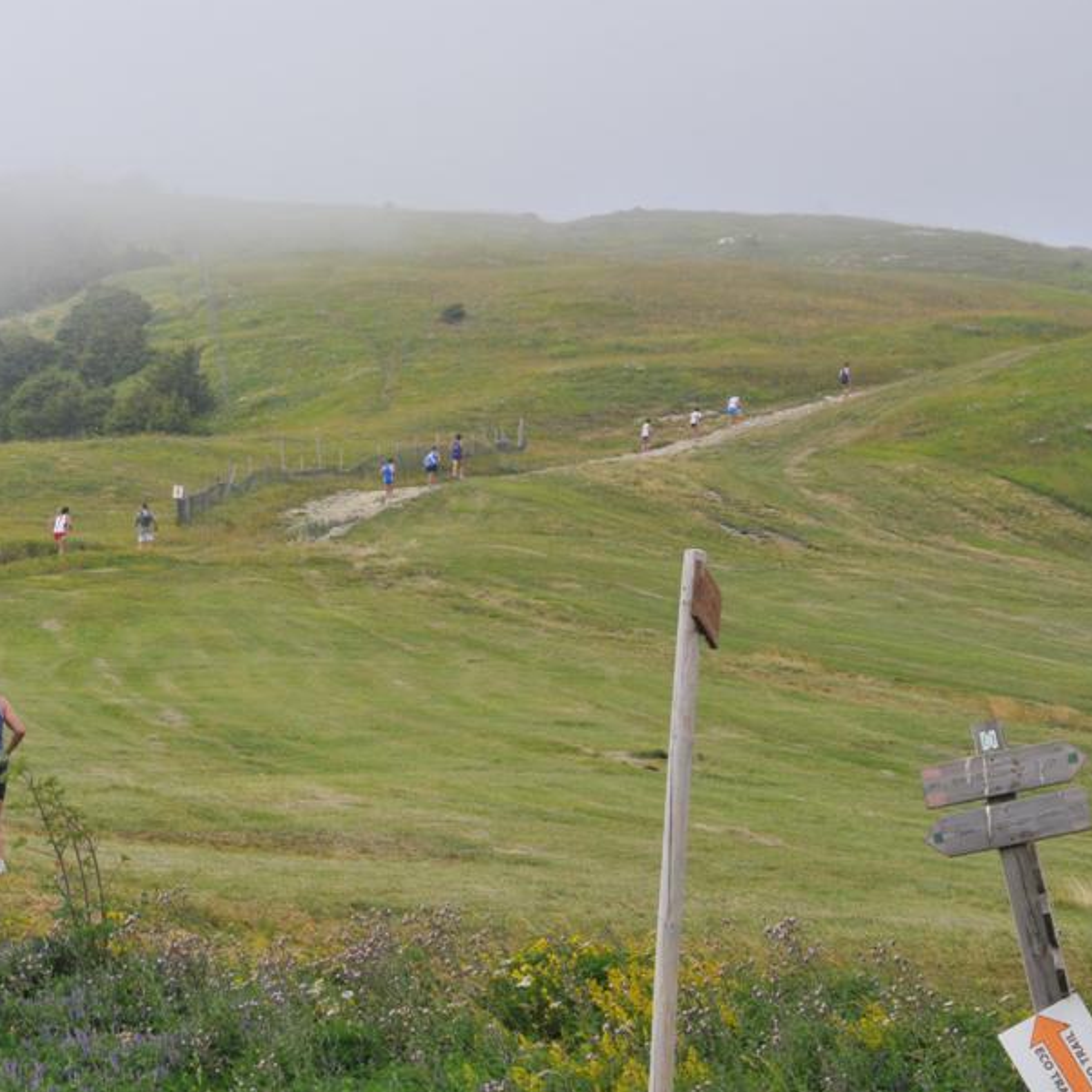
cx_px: 199
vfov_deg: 13.0
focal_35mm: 134
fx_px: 4783
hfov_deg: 13.0
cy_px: 491
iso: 640
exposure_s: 1/250
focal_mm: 62
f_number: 16
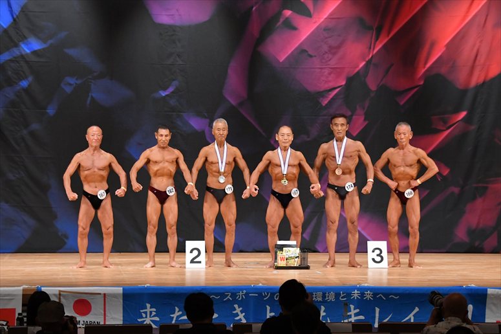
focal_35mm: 147
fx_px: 2045
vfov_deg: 9.3
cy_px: 167
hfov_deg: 14.0
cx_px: 250
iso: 5000
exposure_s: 1/400
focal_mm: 98
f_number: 5.6
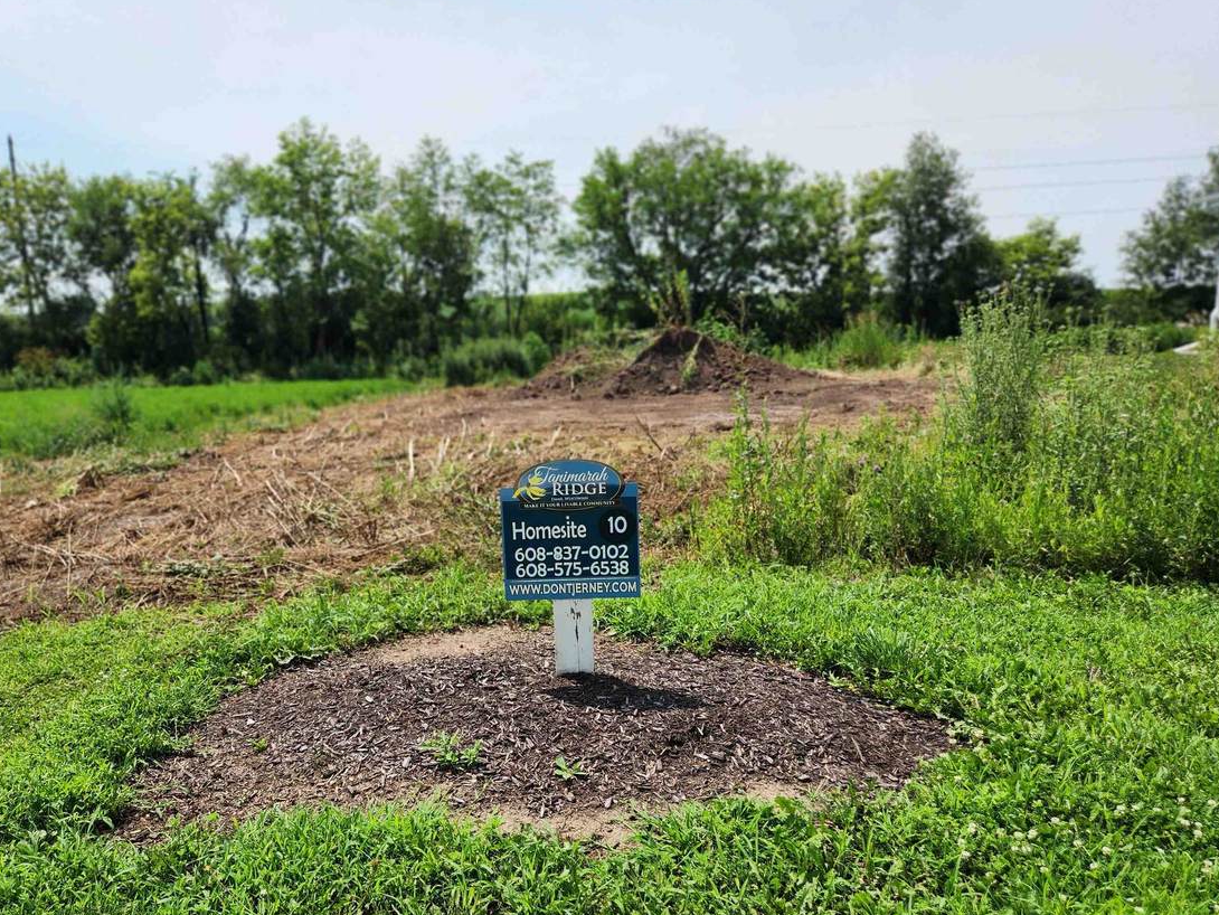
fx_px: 951
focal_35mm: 27
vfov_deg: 51.2
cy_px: 525
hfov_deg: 65.0
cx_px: 529
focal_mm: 5.4
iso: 20
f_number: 1.8
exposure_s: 1/2352
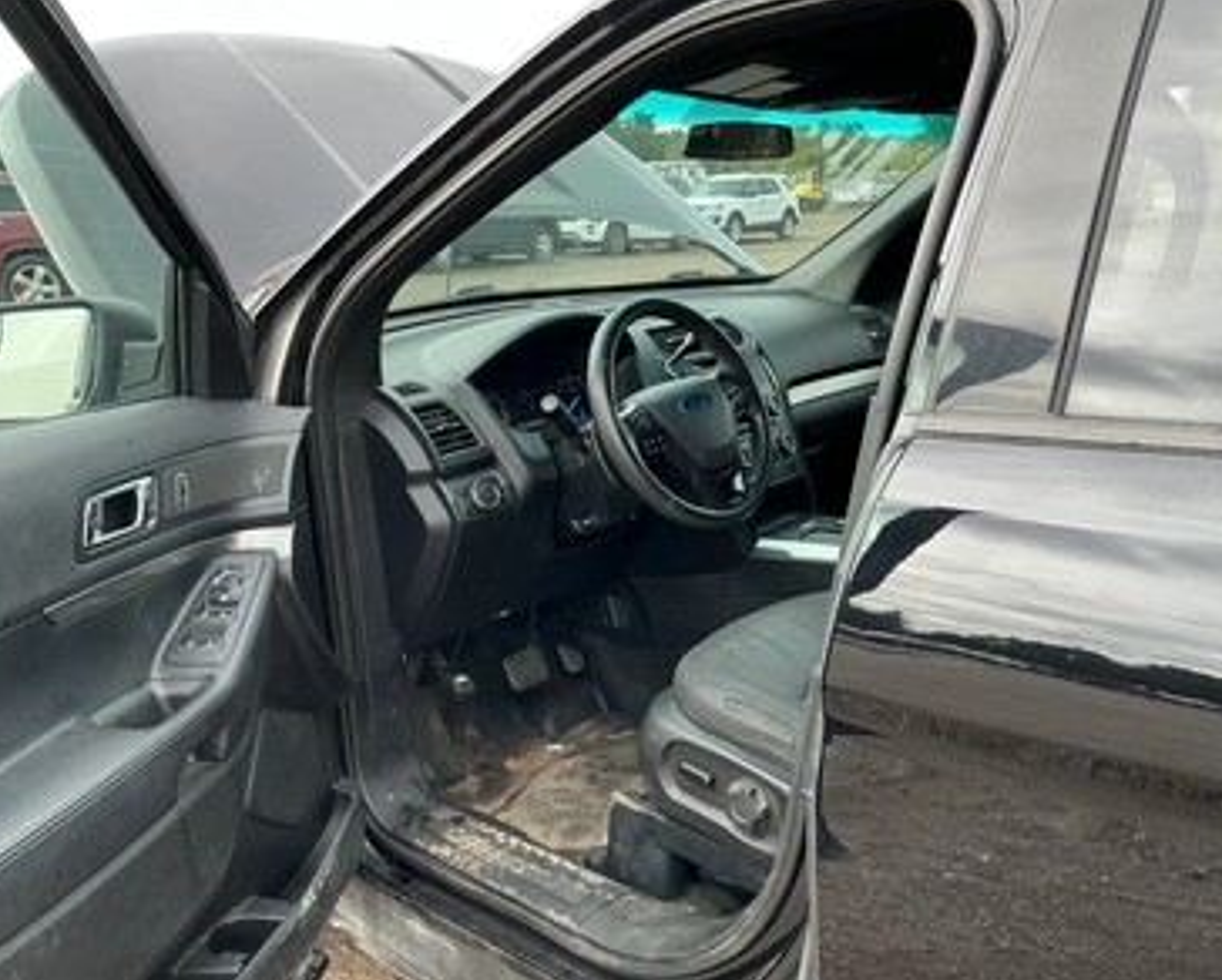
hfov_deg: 58.7
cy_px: 487
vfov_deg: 48.6
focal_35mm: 30
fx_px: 1086
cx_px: 634
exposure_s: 1/122
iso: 16
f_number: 1.8
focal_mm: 3
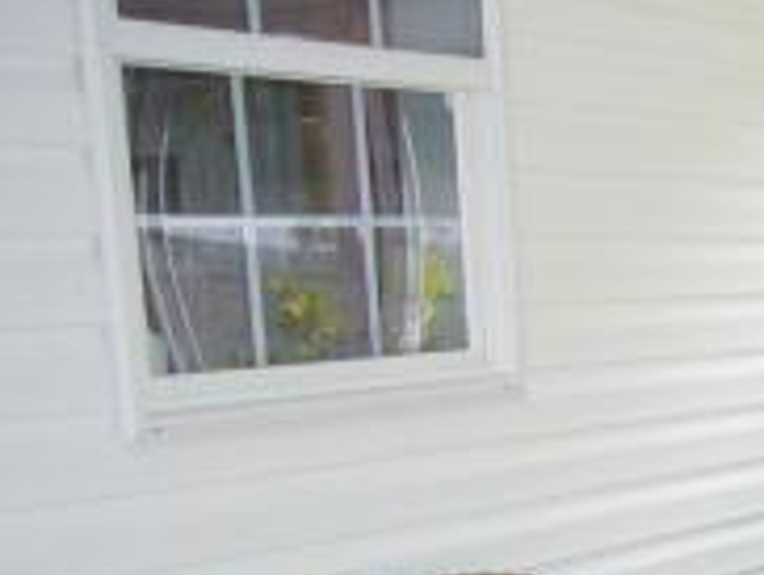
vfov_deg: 15.8
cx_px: 1184
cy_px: 739
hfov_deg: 19.0
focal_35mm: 89
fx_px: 1967
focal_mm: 4.6
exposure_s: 1/320
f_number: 2.8
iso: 200
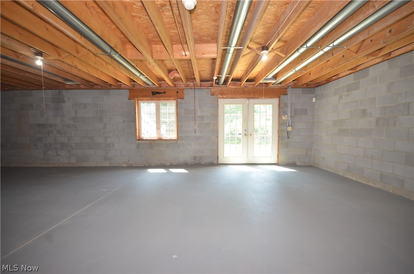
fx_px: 172
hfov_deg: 100.5
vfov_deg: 77.1
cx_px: 207
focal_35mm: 15
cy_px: 137
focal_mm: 10
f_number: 4
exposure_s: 1/60
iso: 360
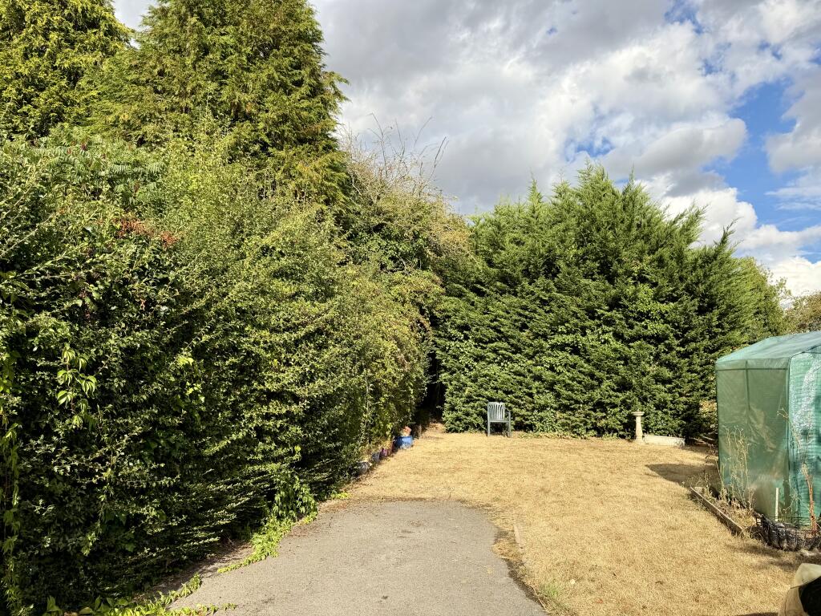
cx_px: 410
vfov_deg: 56.8
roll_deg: +0.1
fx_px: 569
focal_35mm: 24
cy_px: 308
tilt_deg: +6.2
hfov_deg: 71.6
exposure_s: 1/3425
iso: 80
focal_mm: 6.76
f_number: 1.78
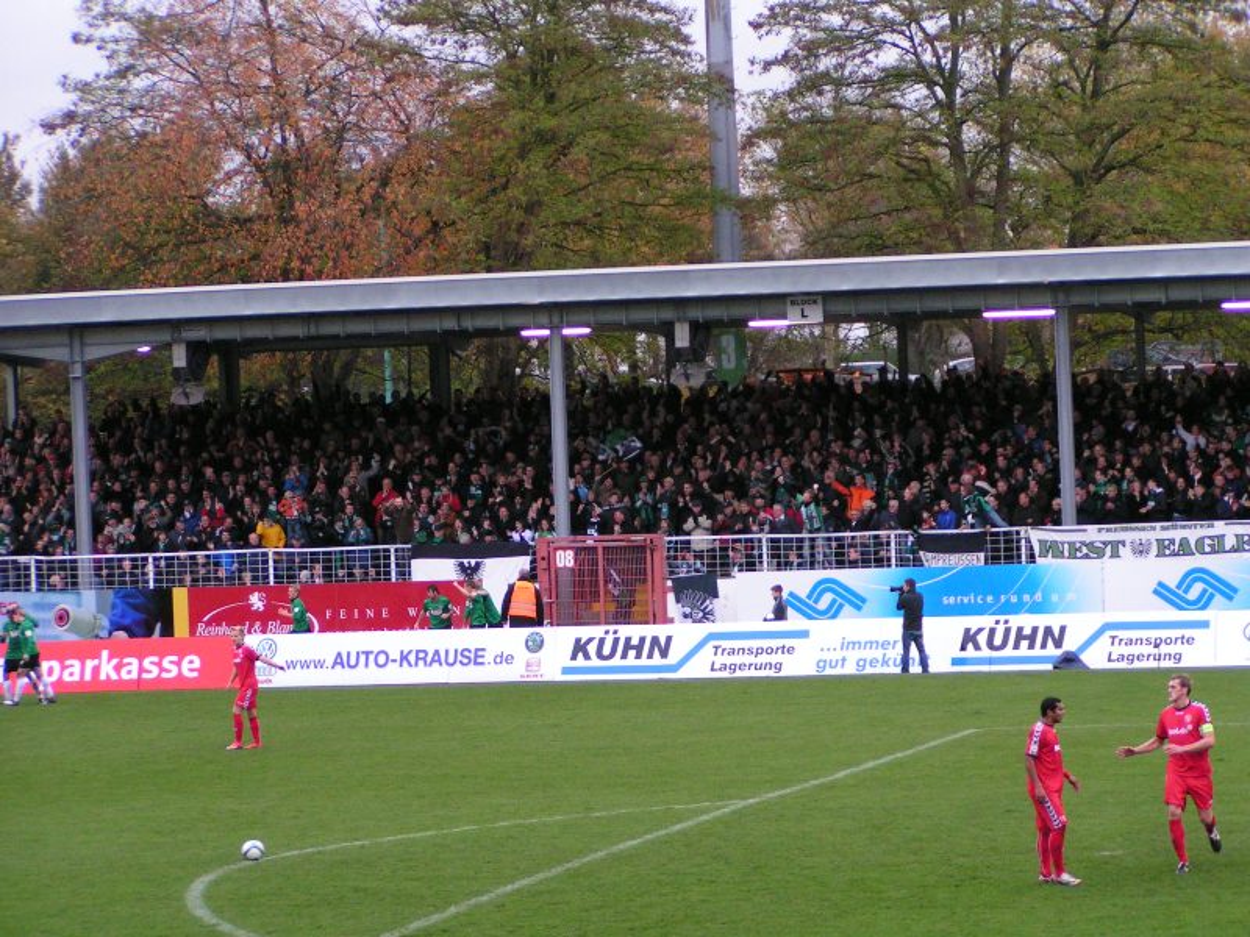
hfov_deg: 14.5
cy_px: 468
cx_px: 625
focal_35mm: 136
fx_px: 4911
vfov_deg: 10.9
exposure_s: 1/160
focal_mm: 20.9
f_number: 3.5
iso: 200
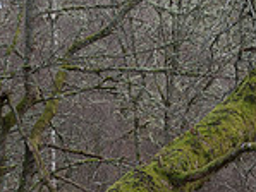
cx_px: 158
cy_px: 198
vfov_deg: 8.3
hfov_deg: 11.0
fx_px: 1325
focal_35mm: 179
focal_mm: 23
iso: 200
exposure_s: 1/80
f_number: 5
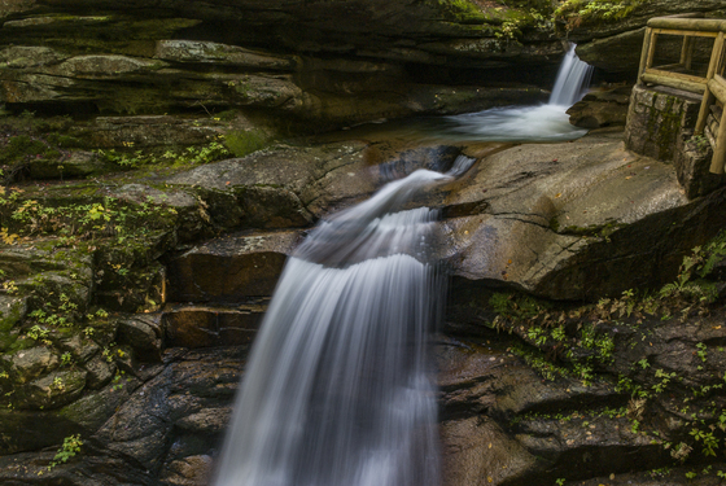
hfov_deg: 67.3
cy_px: 243
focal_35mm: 27
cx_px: 363
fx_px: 545
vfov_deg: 48.1
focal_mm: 18
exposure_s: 1
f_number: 22
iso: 400
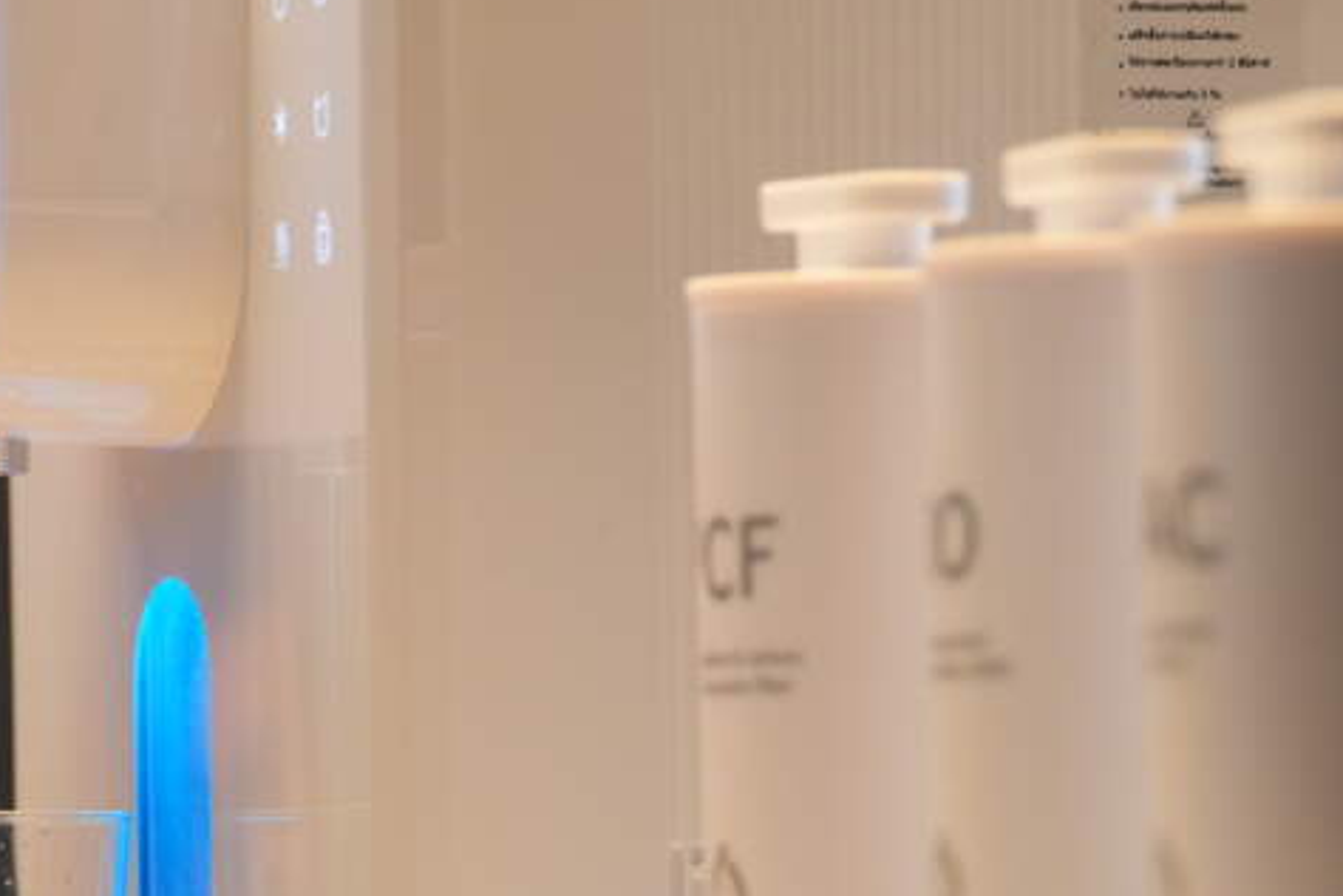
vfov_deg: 4.6
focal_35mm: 296
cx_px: -150
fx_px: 11042
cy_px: 612
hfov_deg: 6.9
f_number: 3.5
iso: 800
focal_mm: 117
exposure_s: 1/80
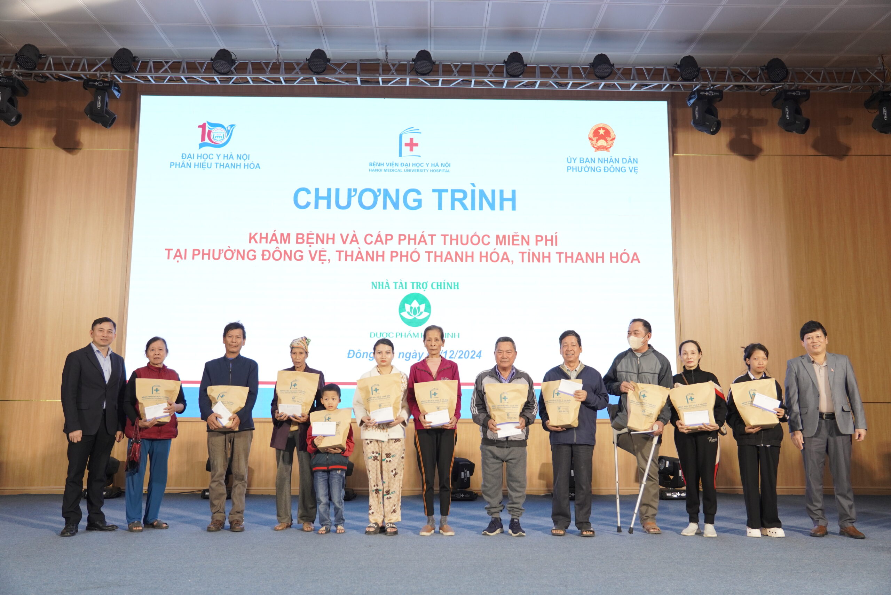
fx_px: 817
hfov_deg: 57.2
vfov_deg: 40.0
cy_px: 298
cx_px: 446
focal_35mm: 33
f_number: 3.2
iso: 800
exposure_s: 1/250
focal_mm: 22
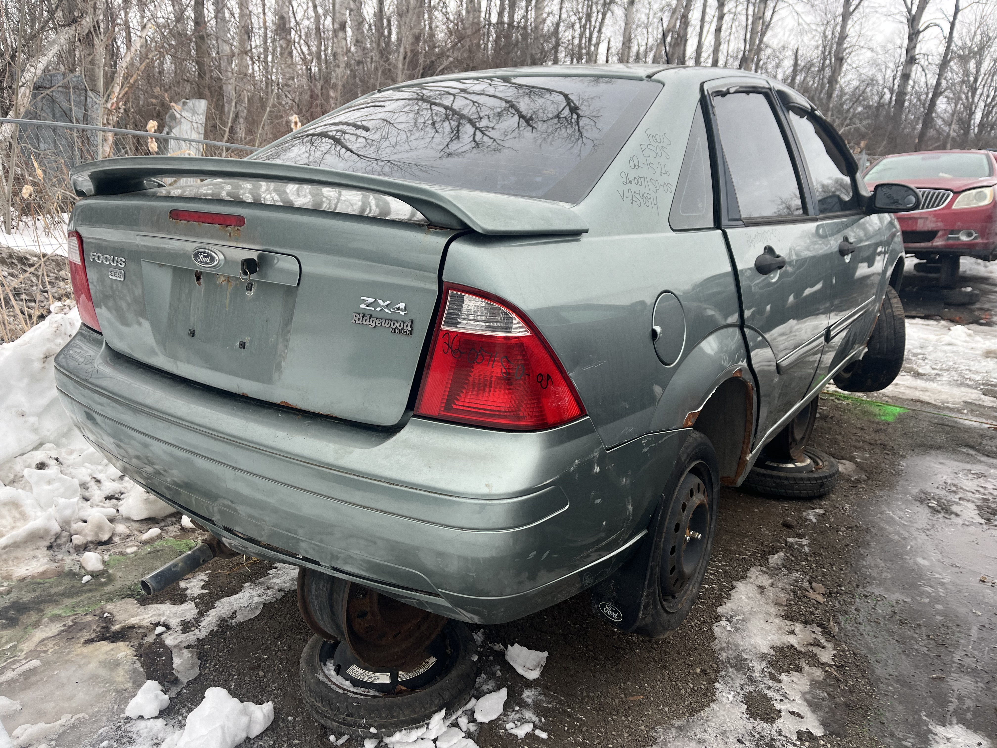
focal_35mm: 26
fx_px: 749
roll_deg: -2.1
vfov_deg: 53.1
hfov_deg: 67.3
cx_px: 498
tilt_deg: -14.0
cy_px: 374
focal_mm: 5.1
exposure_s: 1/412
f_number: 1.6
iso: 50
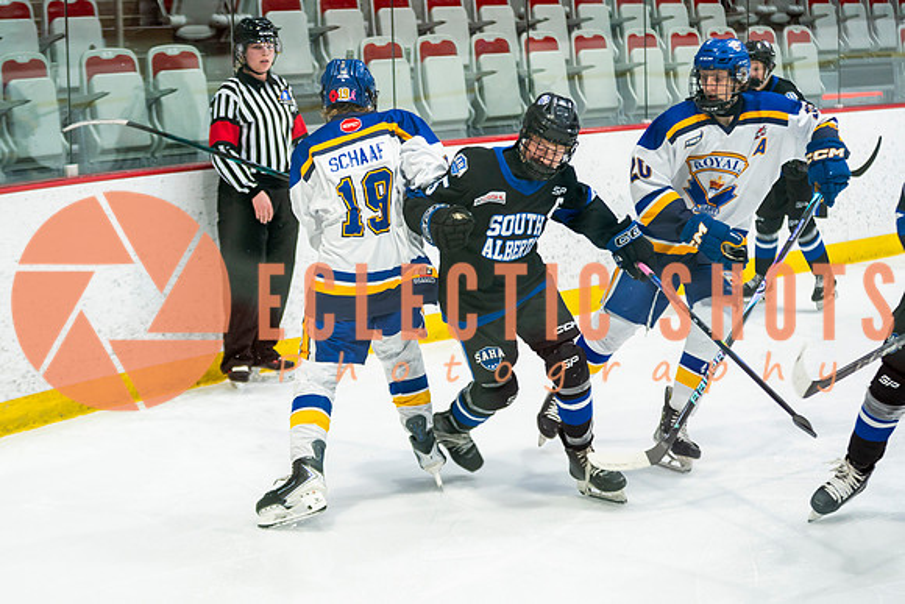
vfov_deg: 14.8
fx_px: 2328
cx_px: 341
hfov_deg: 21.9
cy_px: 307
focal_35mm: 93
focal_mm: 70
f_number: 2.8
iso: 640
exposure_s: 1/640
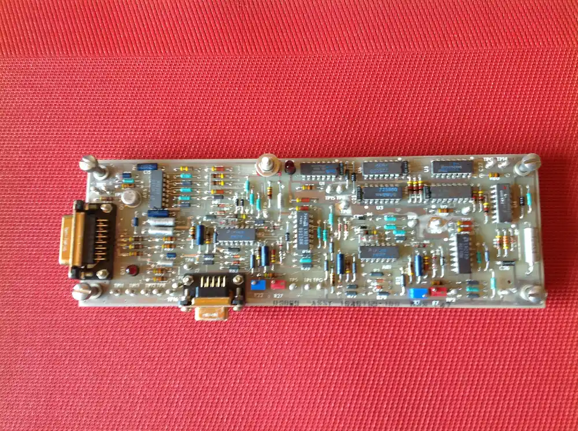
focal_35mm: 35
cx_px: 289
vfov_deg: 40.6
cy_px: 216
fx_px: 583
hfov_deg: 52.7
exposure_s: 1/15
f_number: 2.4
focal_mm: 4.28
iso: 100
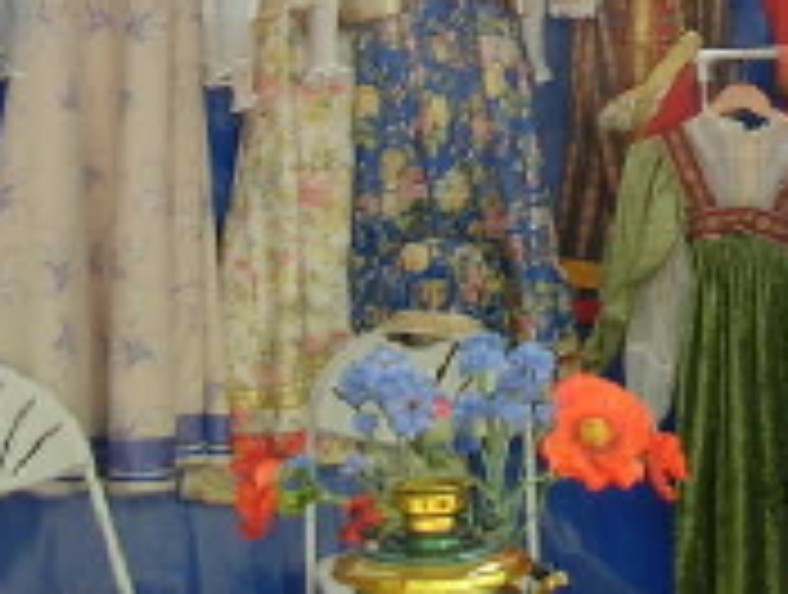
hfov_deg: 18.5
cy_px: 4
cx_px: 711
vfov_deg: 14.1
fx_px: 2372
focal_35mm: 104
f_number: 2.9
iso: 79
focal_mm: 6.3
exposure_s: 1/9.7
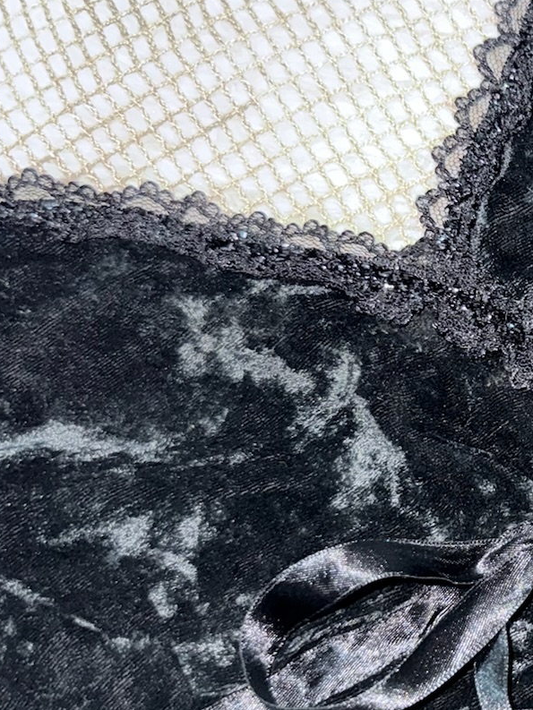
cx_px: 648
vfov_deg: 31.2
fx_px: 1273
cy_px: 378
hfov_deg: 21.8
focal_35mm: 62
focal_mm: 6.76
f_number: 1.78
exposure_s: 1/11
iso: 100
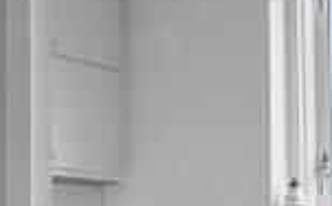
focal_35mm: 45
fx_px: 407
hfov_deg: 41.5
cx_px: 44
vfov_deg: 25.0
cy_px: 262
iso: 400
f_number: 8
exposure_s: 1/3
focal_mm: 14
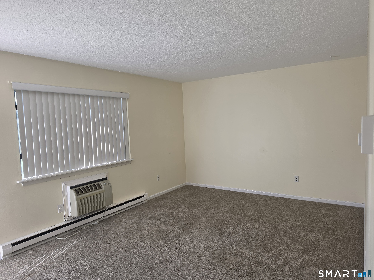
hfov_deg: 73.9
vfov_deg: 58.9
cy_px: 140
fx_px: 248
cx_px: 187
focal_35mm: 23
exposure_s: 1/180
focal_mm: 6.5
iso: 50
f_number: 1.4
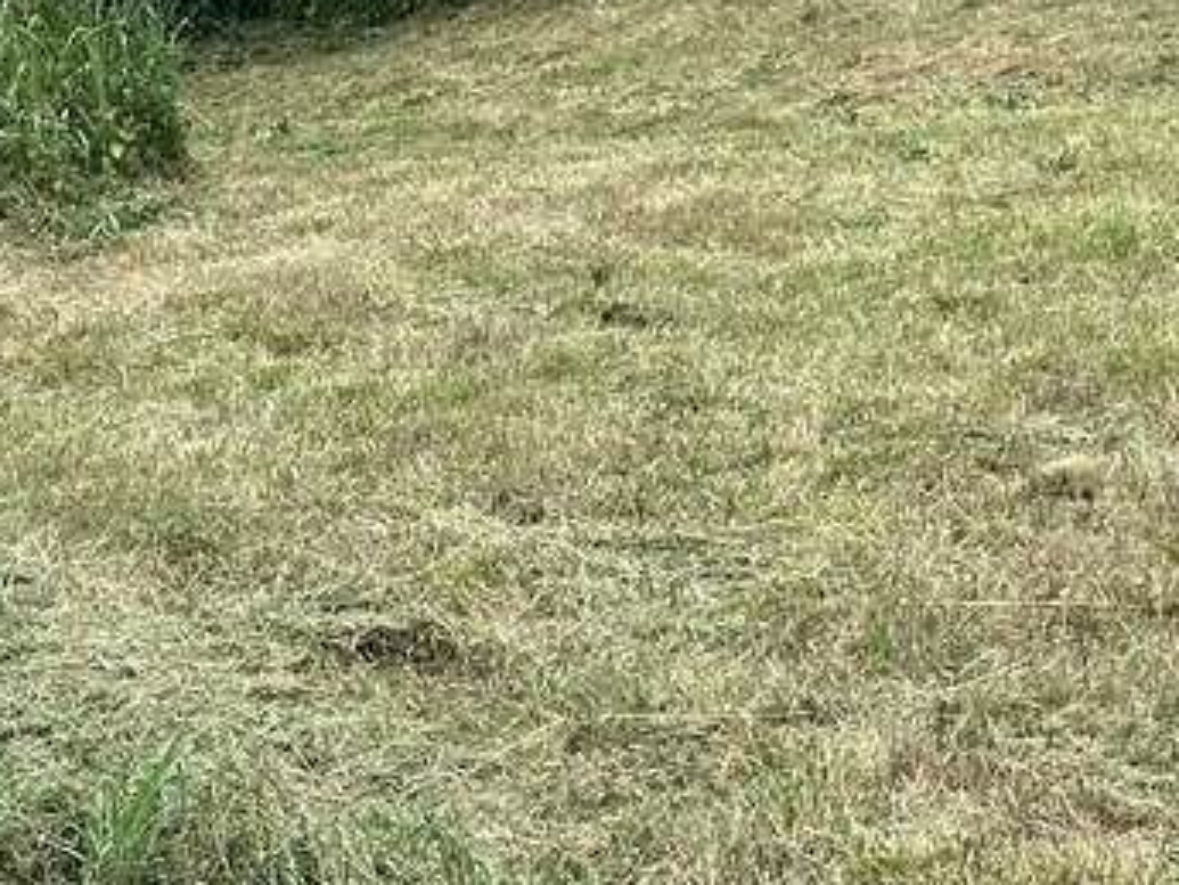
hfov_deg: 21.4
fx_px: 3032
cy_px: 126
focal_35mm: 89
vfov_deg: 16.4
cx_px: 1128
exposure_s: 1/1144
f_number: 1.78
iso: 80
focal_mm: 6.86
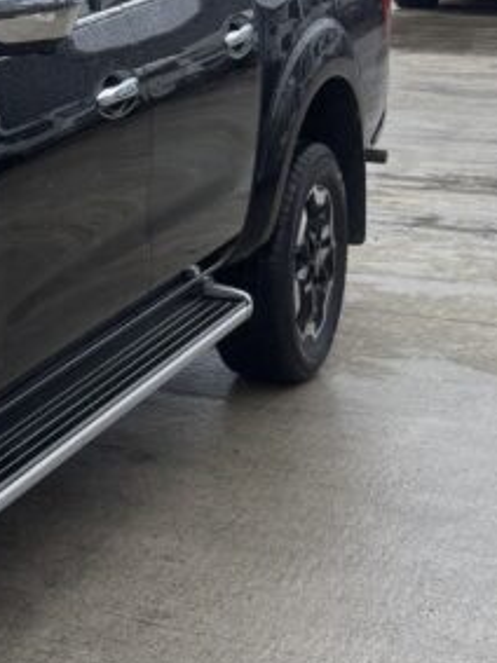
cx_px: -293
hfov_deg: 14.4
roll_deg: -0.5
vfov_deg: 20.5
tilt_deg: -8.2
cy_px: 94
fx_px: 1801
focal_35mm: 94
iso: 50
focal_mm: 5.96
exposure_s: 1/935
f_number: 1.6
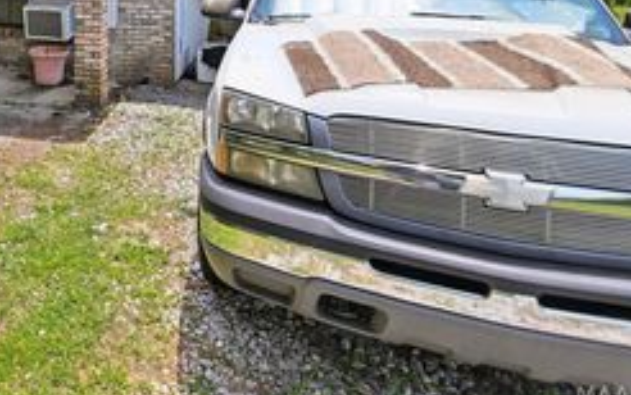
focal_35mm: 31
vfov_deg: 36.1
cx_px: 72
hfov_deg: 54.0
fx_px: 533
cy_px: -12
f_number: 4.5
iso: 64
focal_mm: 15
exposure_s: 1/60
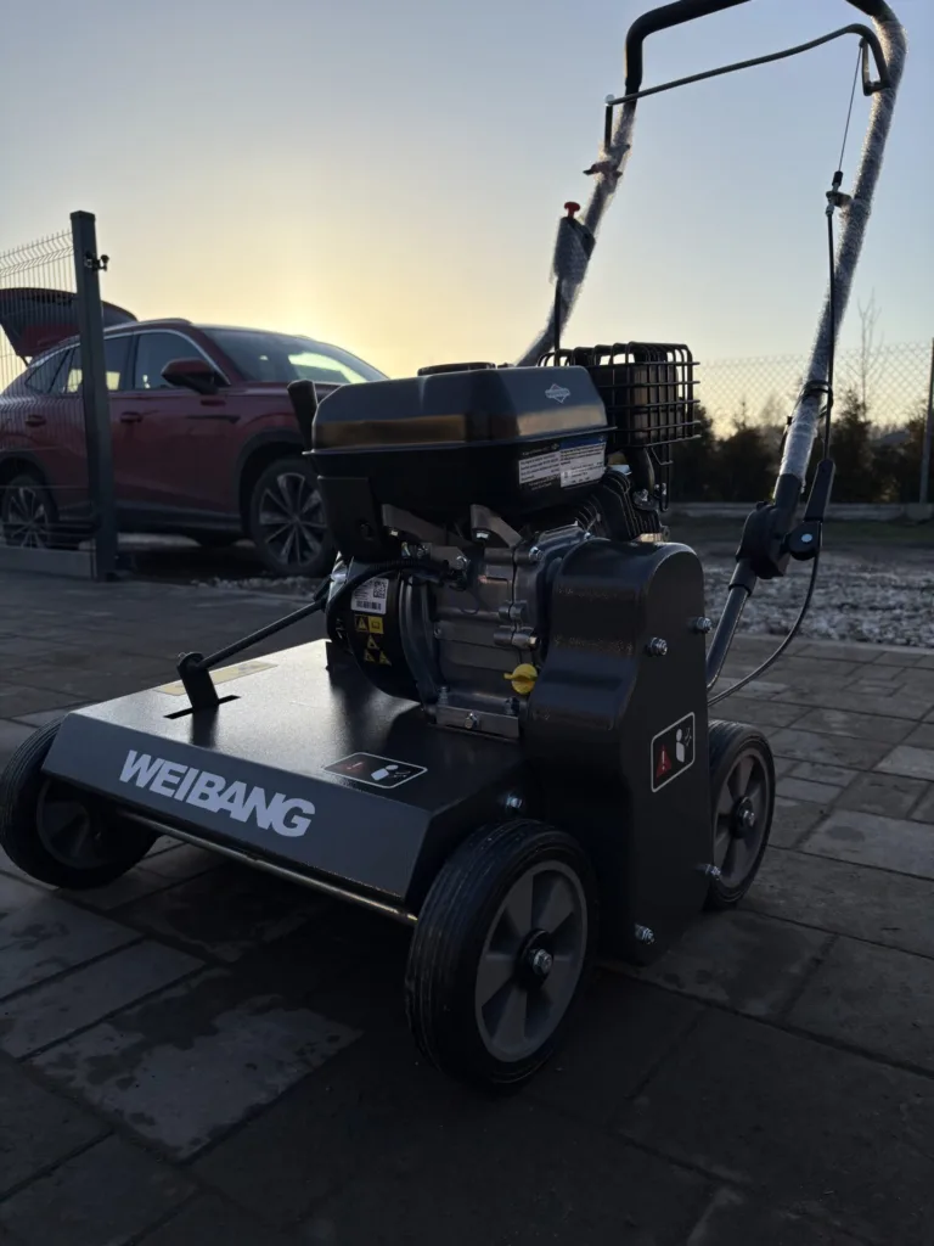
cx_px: 467
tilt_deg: -8.5
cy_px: 623
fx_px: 935
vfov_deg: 67.3
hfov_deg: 53.1
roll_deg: +0.8
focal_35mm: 26
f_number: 1.6
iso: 64
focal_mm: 5.96
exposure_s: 1/3125
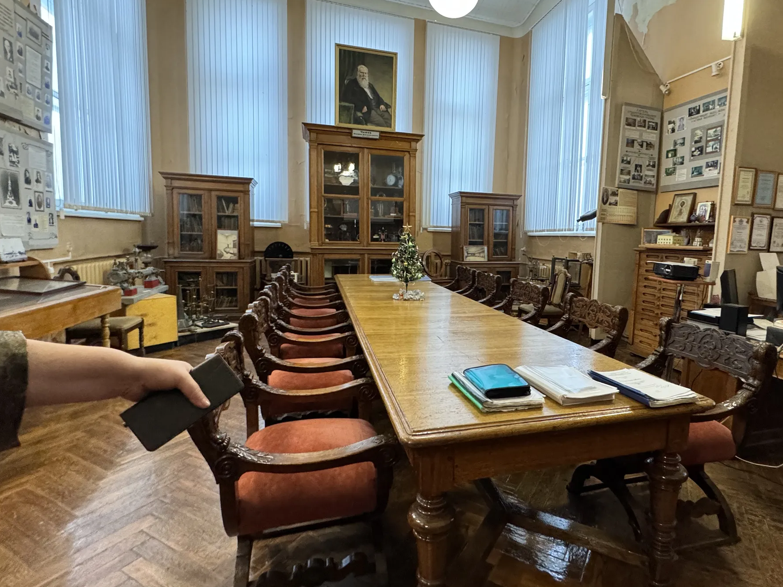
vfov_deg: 68.6
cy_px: 278
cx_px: 453
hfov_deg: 84.0
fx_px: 430
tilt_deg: -5.4
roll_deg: -2.3
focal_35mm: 19
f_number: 2.2
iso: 800
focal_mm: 2.22
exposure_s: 1/50
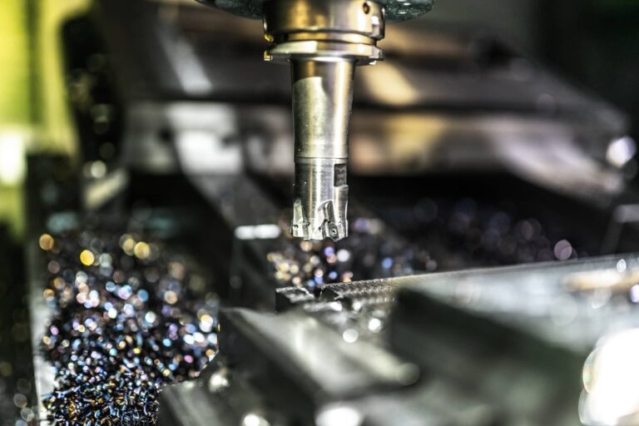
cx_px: 320
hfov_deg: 54.4
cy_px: 213
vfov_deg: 37.9
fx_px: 621
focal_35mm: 35
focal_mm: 35
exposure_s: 1/100
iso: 125
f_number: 1.4
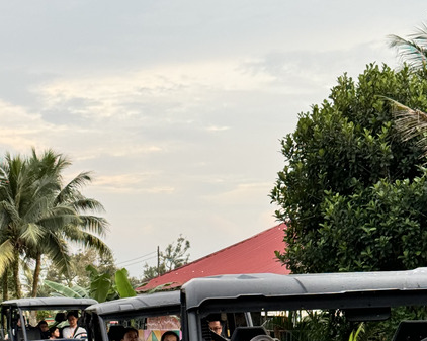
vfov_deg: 13.7
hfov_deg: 17.1
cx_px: 140
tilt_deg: -0.2
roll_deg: -0.6
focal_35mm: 112
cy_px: 283
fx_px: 1414
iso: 64
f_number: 1.78
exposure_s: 1/135
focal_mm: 6.76
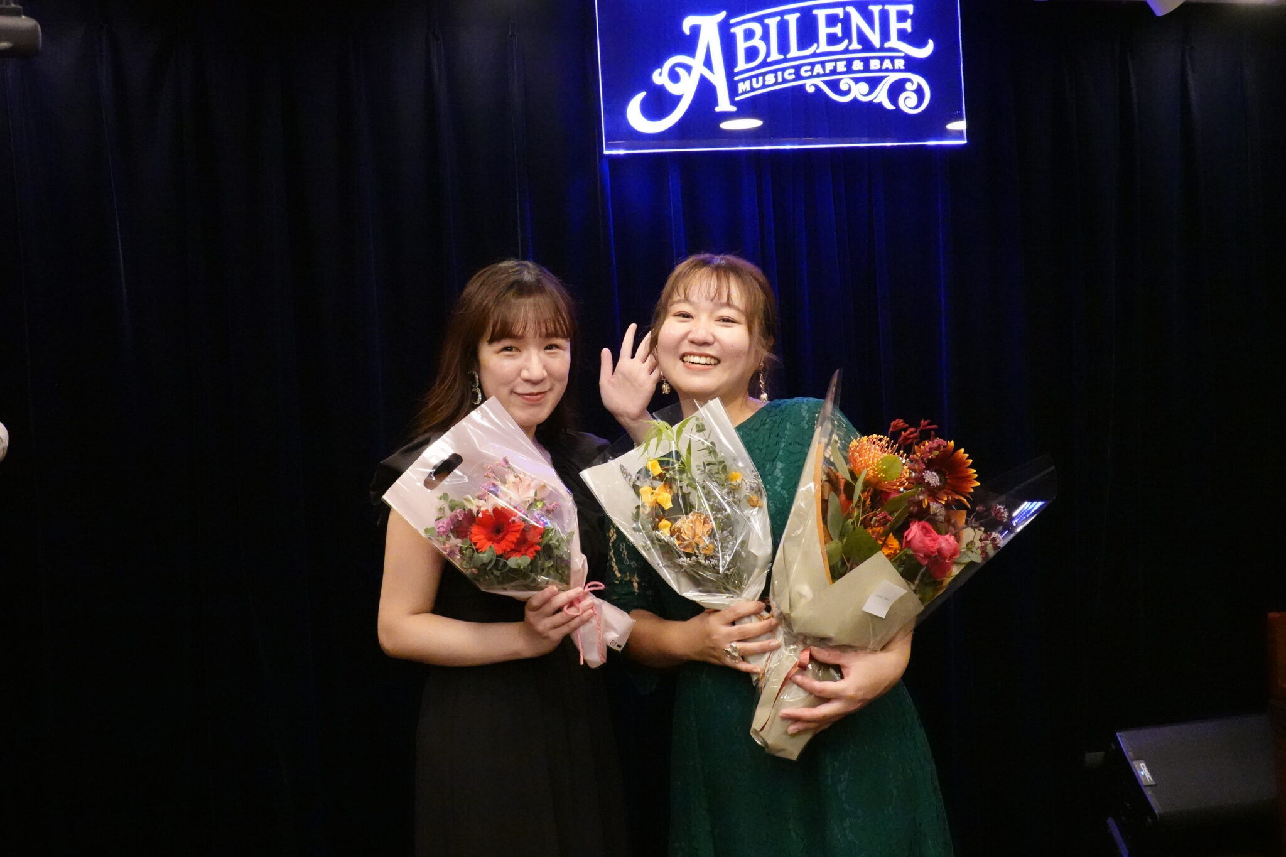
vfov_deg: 33.4
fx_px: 1429
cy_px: 428
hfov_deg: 48.5
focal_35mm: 40
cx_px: 643
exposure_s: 1/200
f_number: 4
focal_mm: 14.99
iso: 5000
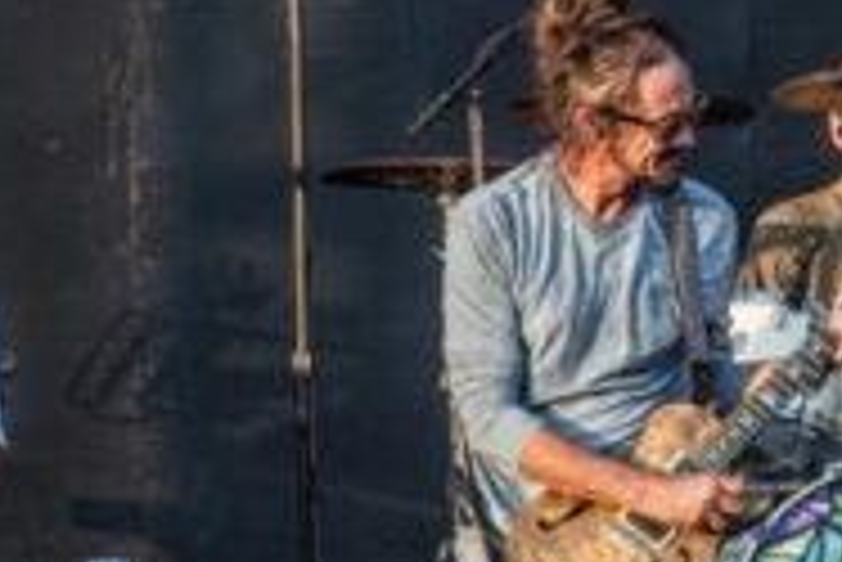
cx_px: 991
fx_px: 12007
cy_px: 366
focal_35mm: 513
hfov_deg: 4.0
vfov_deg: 2.7
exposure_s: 1/160
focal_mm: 150
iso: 400
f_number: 7.1
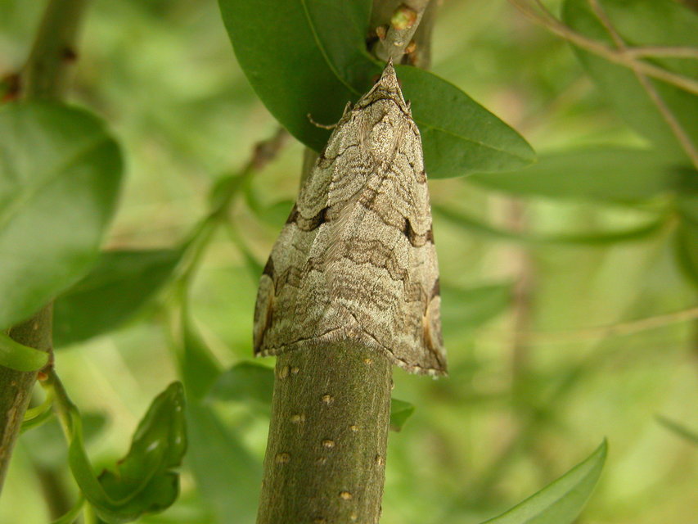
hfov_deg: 26.3
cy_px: 262
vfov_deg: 19.9
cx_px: 349
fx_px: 1492
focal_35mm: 74
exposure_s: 1/74.7
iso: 200
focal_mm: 18.8
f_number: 4.7
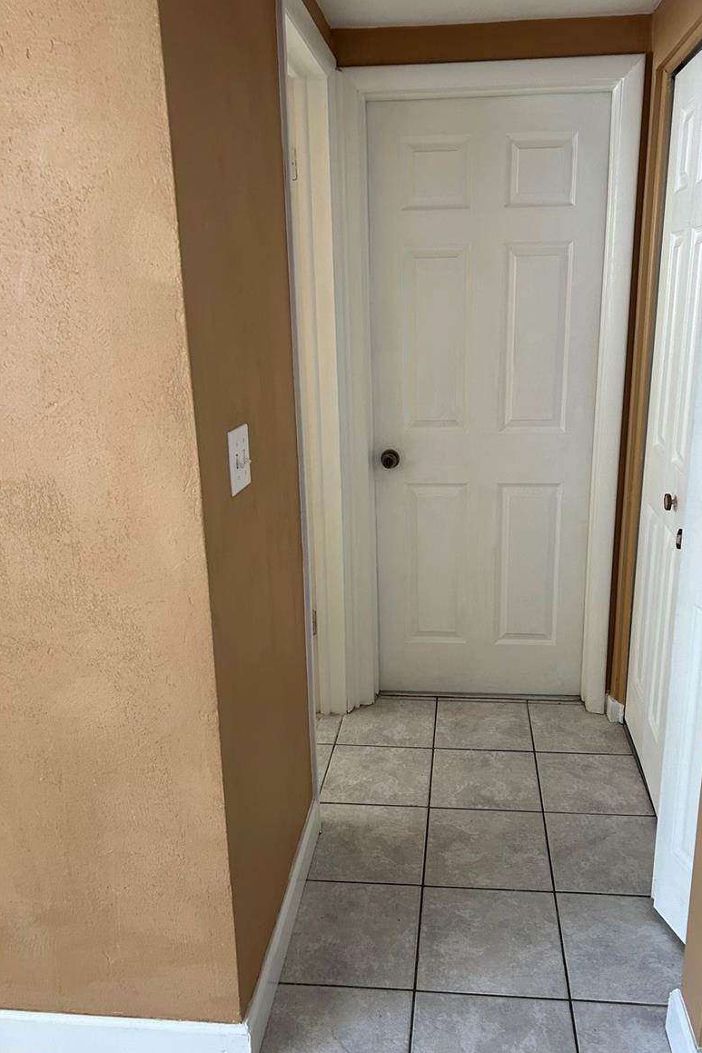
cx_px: 406
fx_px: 819
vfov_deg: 65.5
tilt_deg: -14.1
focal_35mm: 28
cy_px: 530
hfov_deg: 46.3
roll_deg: -1.8
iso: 125
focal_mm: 5.7
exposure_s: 1/88
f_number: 1.5
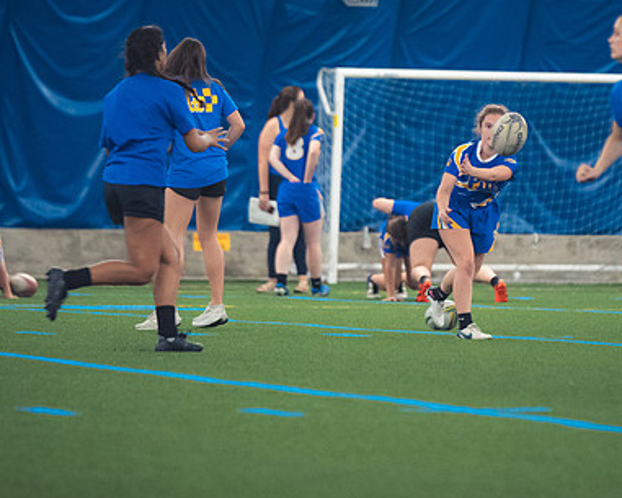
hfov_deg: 4.5
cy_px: 204
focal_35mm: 428
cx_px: 389
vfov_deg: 3.6
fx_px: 7881
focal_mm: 200
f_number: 2.8
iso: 4000
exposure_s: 1/320
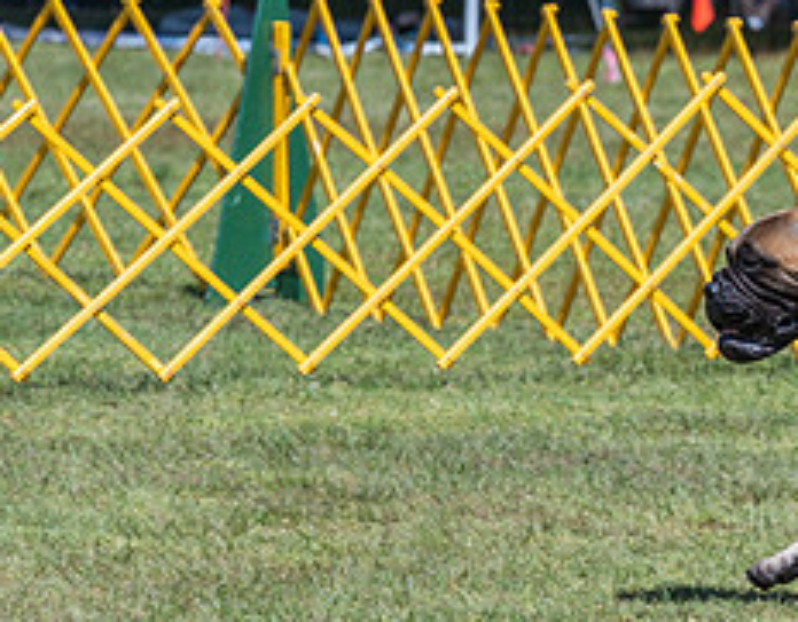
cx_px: 883
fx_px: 14035
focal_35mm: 600
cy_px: 49
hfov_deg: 3.3
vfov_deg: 2.5
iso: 125
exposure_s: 1/640
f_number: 6.3
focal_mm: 200
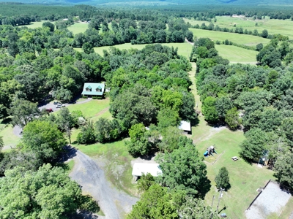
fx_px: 203
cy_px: 110
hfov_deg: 71.6
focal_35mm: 24
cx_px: 146
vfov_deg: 56.8
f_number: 2.8
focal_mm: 12.29
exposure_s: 1/800
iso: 130
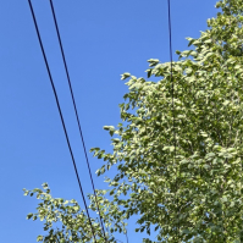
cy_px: 377
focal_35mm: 77
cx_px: 132
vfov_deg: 19.3
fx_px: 612
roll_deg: -2.8
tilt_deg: +10.0
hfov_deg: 22.5
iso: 50
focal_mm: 5.96
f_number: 1.6
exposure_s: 1/1695
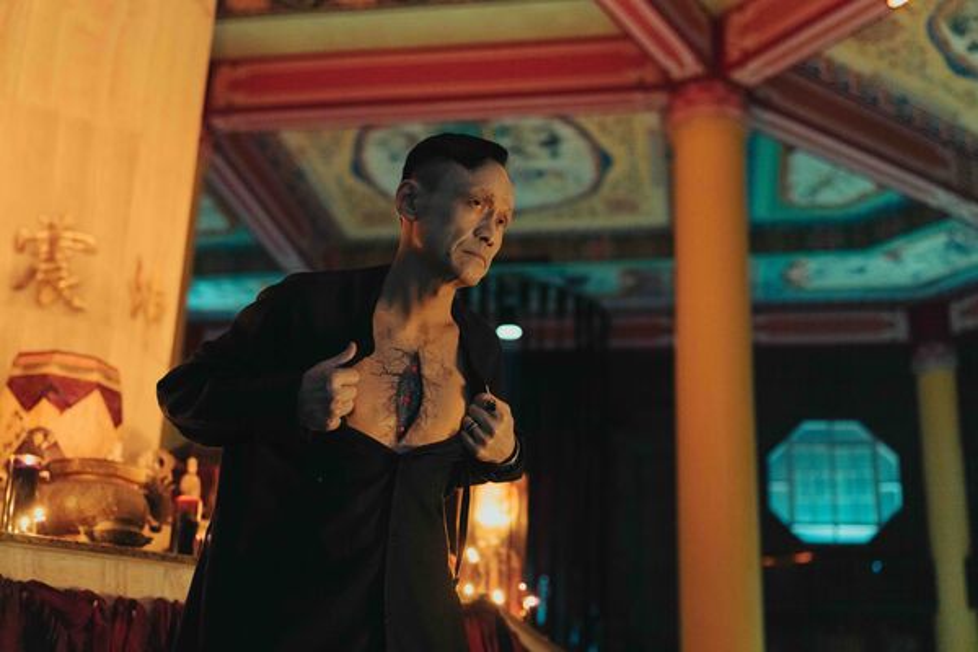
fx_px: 1222
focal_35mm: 45
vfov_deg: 29.9
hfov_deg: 43.6
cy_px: 326
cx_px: 489
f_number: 2.2
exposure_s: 1/100
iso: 8000
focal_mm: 45
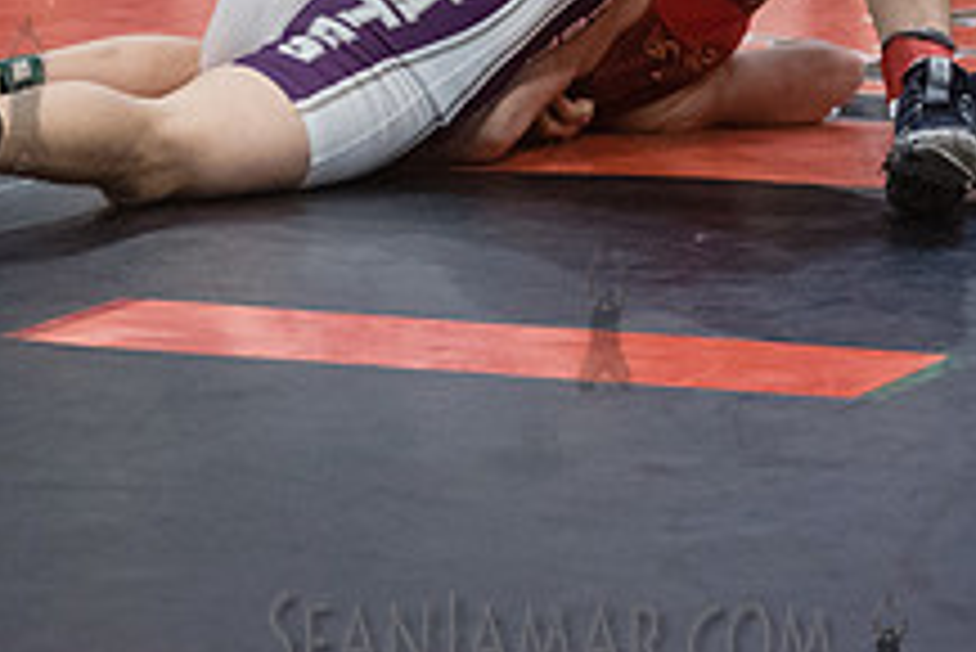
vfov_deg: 5.6
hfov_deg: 8.4
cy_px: -124
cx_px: 603
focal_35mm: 246
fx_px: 6674
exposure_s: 1/500
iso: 8000
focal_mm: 92
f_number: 3.5
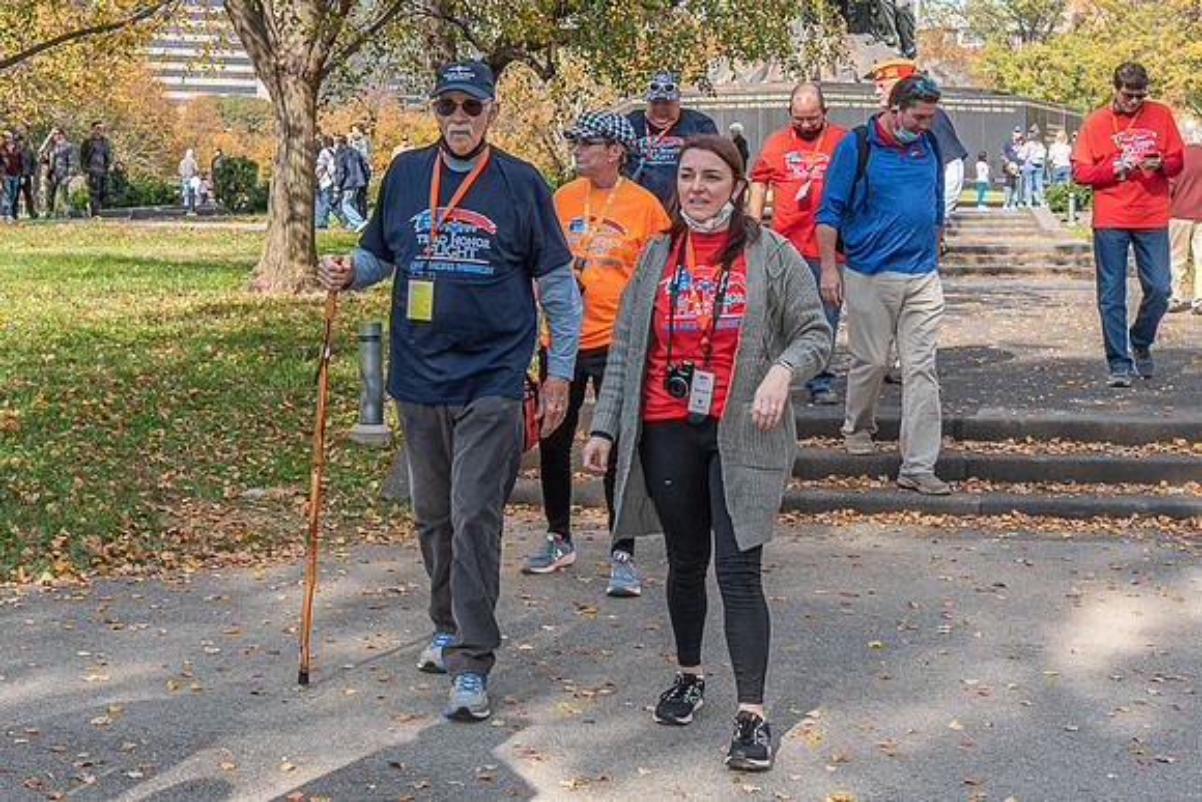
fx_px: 1802
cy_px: 265
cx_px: 468
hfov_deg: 36.7
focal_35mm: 54
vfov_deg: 25.0
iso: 500
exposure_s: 1/250
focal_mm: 40
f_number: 11
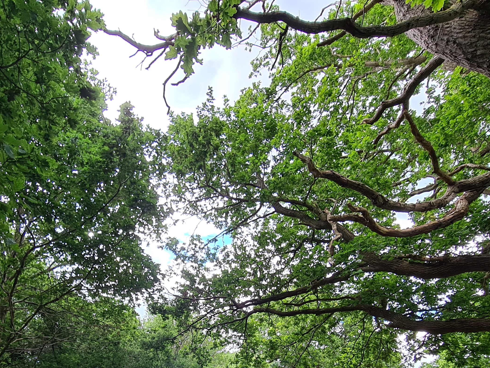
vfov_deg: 49.5
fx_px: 354
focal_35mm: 25
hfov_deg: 68.6
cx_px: 193
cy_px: 324
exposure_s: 1/188
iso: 50
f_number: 2.2
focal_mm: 2.2
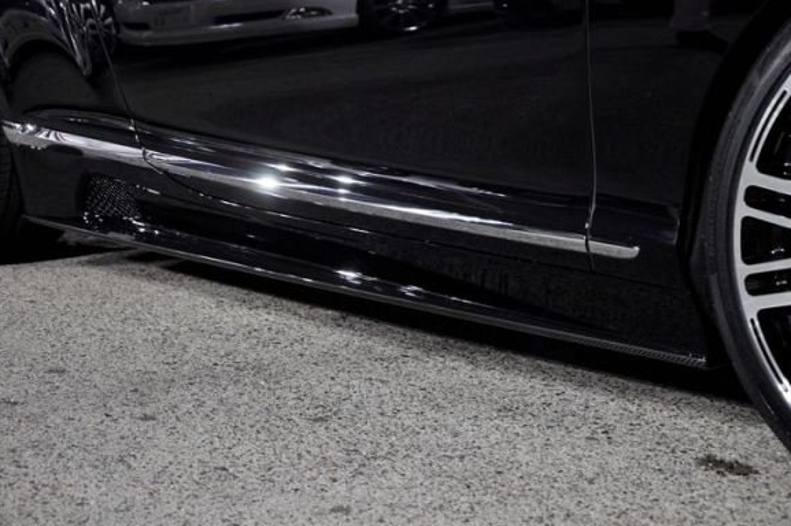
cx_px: 395
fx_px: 1504
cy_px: 265
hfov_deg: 29.5
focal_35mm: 69
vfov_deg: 19.8
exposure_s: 1/15
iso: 400
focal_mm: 45
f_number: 4.8
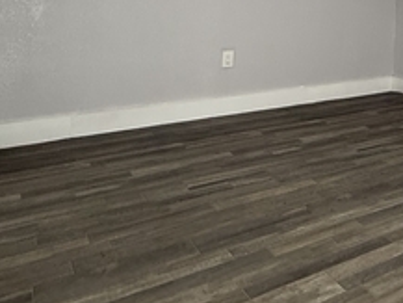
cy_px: -33
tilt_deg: +2.7
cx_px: 460
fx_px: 501
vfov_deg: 30.0
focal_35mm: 43
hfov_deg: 36.1
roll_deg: -2.9
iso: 200
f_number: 2.2
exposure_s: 1/99
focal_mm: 2.22
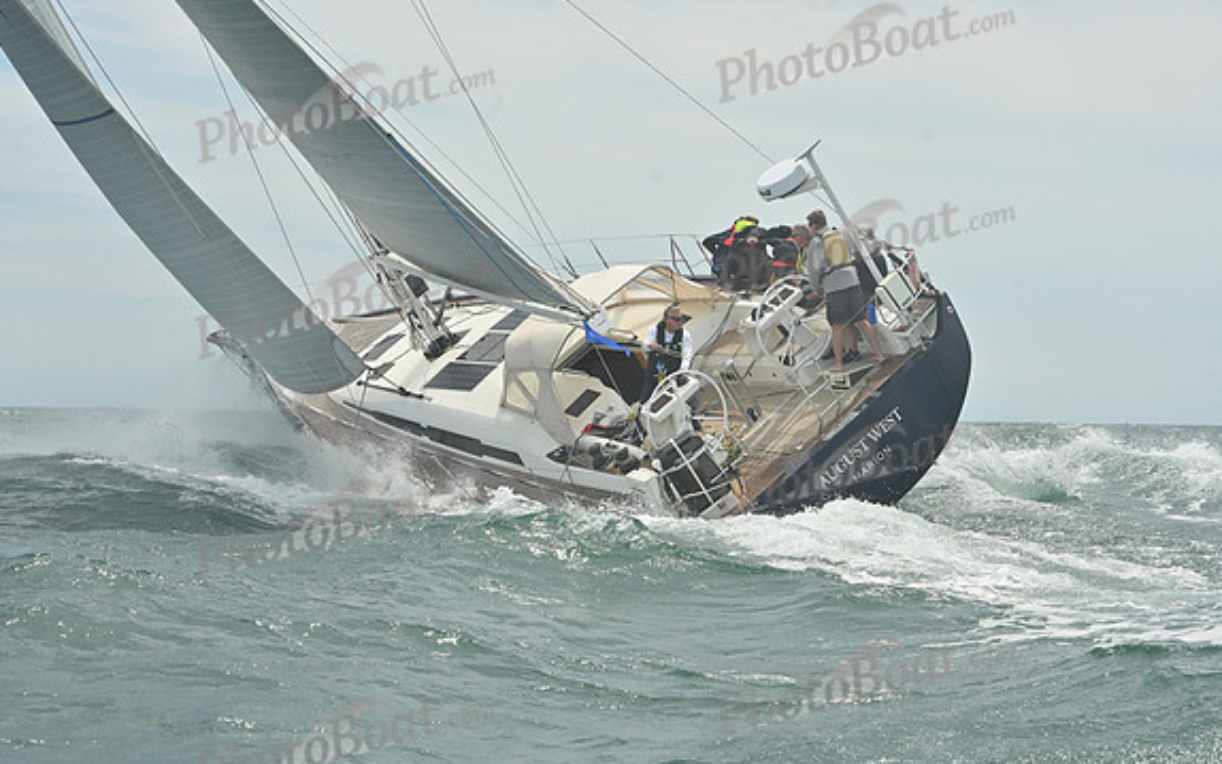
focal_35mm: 103
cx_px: 607
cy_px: 384
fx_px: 3431
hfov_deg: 20.2
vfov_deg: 12.7
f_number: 9
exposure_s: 1/1250
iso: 250
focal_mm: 100
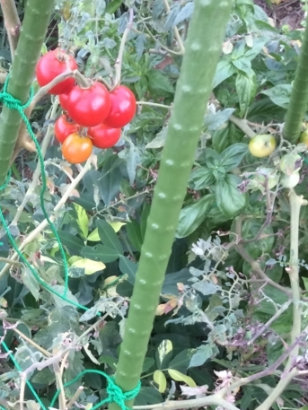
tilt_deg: -60.8
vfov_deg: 28.6
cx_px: -12
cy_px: 370
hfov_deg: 21.7
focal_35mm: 65
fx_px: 771
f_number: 2.2
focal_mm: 4.15
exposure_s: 1/30
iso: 40
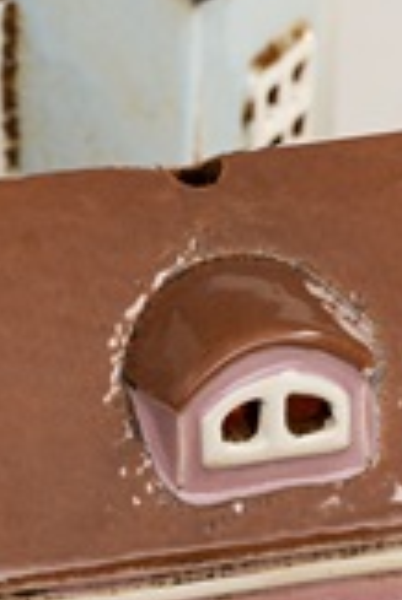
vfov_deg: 5.7
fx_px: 6084
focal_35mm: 364
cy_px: 460
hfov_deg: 3.8
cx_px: 155
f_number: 8
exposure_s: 1/4
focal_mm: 70
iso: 100
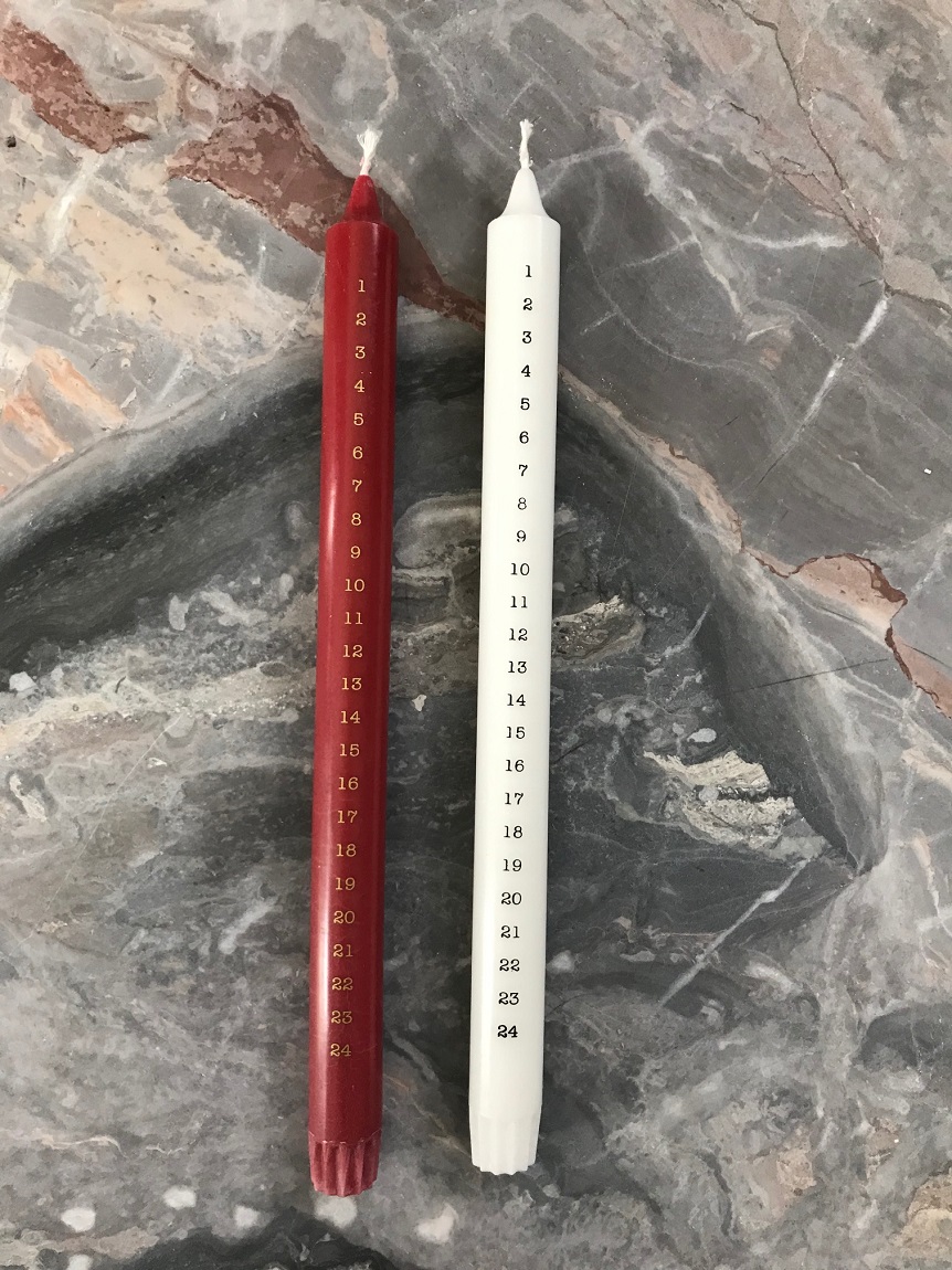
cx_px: 476
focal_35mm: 28
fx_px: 1027
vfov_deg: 63.5
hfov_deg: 49.7
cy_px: 635
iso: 40
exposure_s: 1/33
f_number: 1.8
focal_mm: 3.99
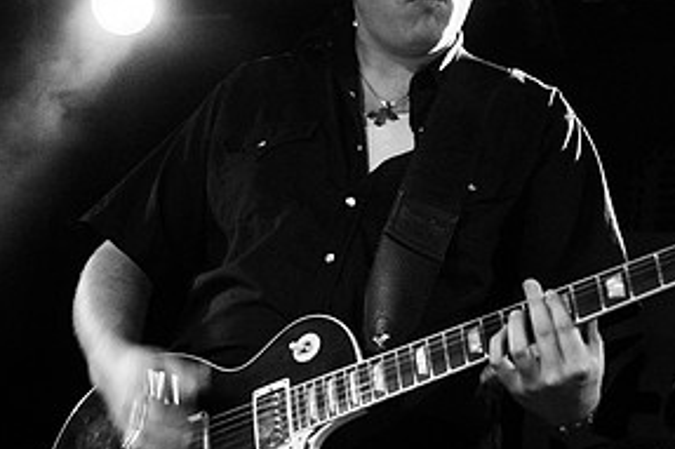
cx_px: 433
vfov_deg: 12.9
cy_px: 200
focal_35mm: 106
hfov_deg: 19.2
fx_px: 1986
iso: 800
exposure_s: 1/50
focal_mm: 35
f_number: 2.8
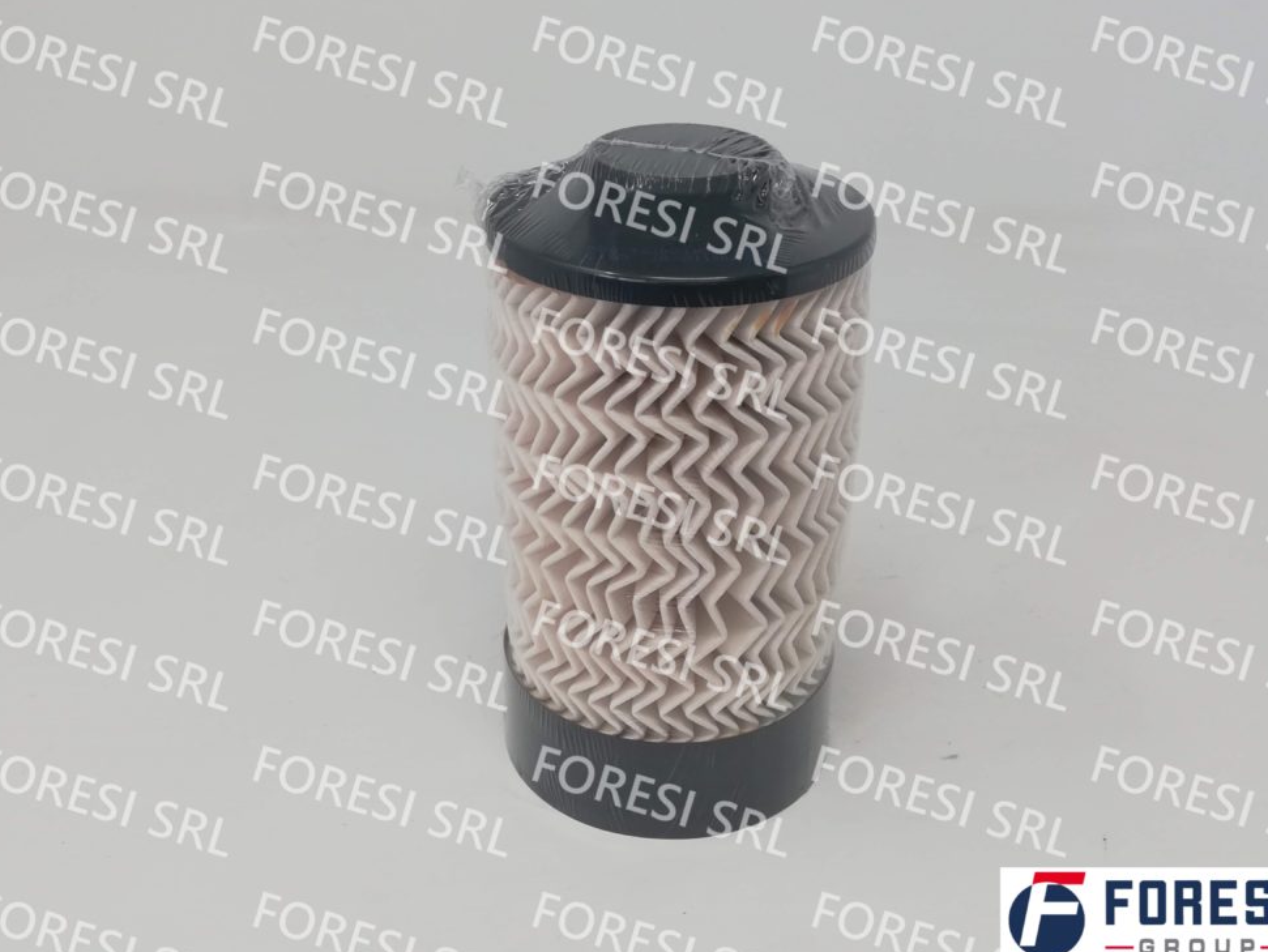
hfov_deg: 47.8
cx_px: 633
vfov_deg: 36.8
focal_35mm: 39
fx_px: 1429
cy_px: 496
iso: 50
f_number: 2.2
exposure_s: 1/122
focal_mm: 3.81
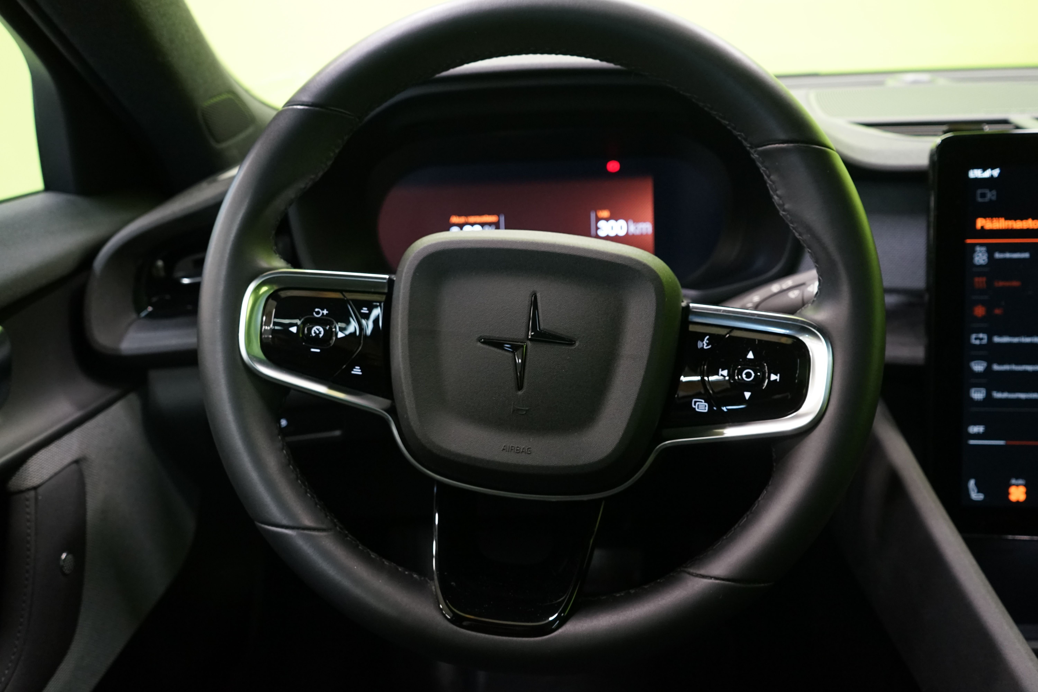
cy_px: 346
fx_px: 836
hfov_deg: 63.7
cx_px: 519
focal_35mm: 29
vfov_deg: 45.0
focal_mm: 29
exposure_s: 1/20
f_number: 5
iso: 2500
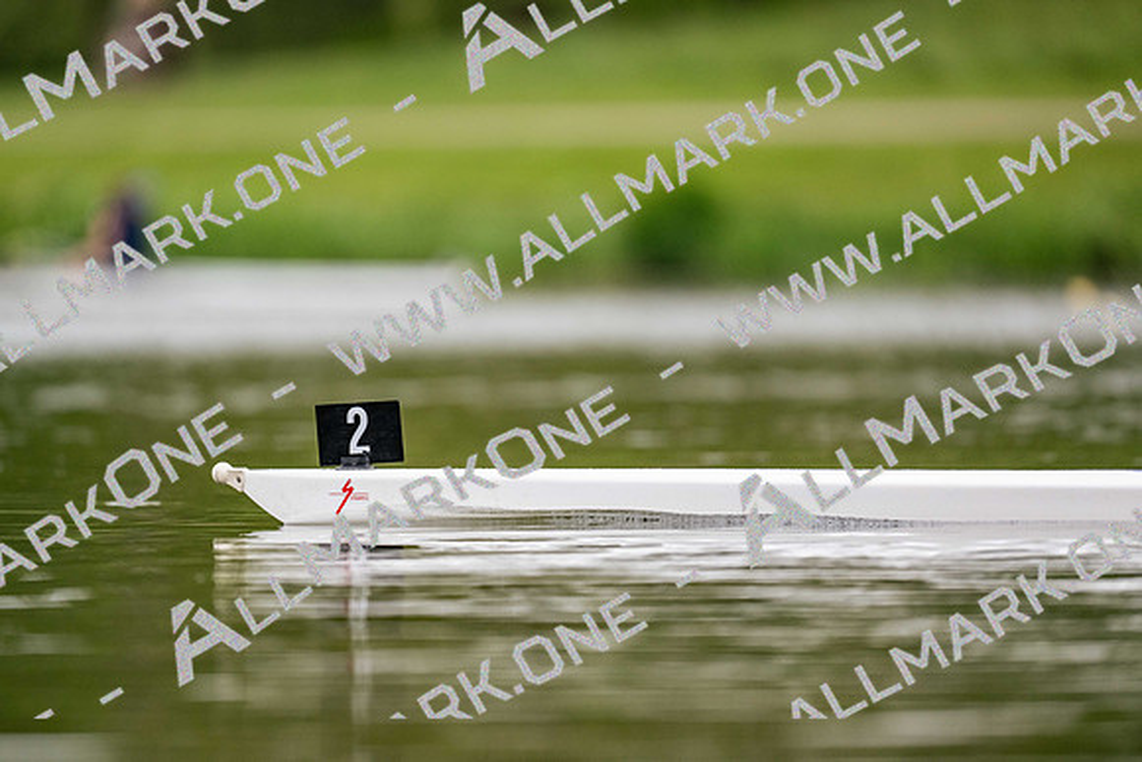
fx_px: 19037
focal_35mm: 600
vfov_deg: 2.3
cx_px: 571
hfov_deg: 3.4
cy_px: 381
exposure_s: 1/2500
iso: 1100
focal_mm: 600
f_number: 4
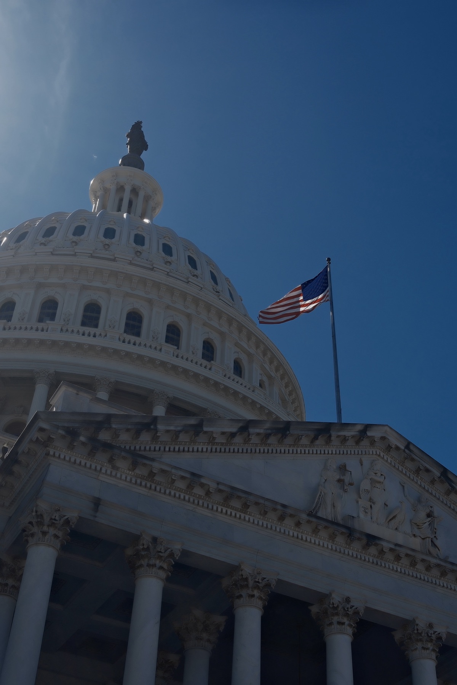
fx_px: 666
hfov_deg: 37.9
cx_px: 228
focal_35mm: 35
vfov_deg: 54.4
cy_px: 342
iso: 100
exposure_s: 1/950
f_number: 5.6
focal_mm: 23
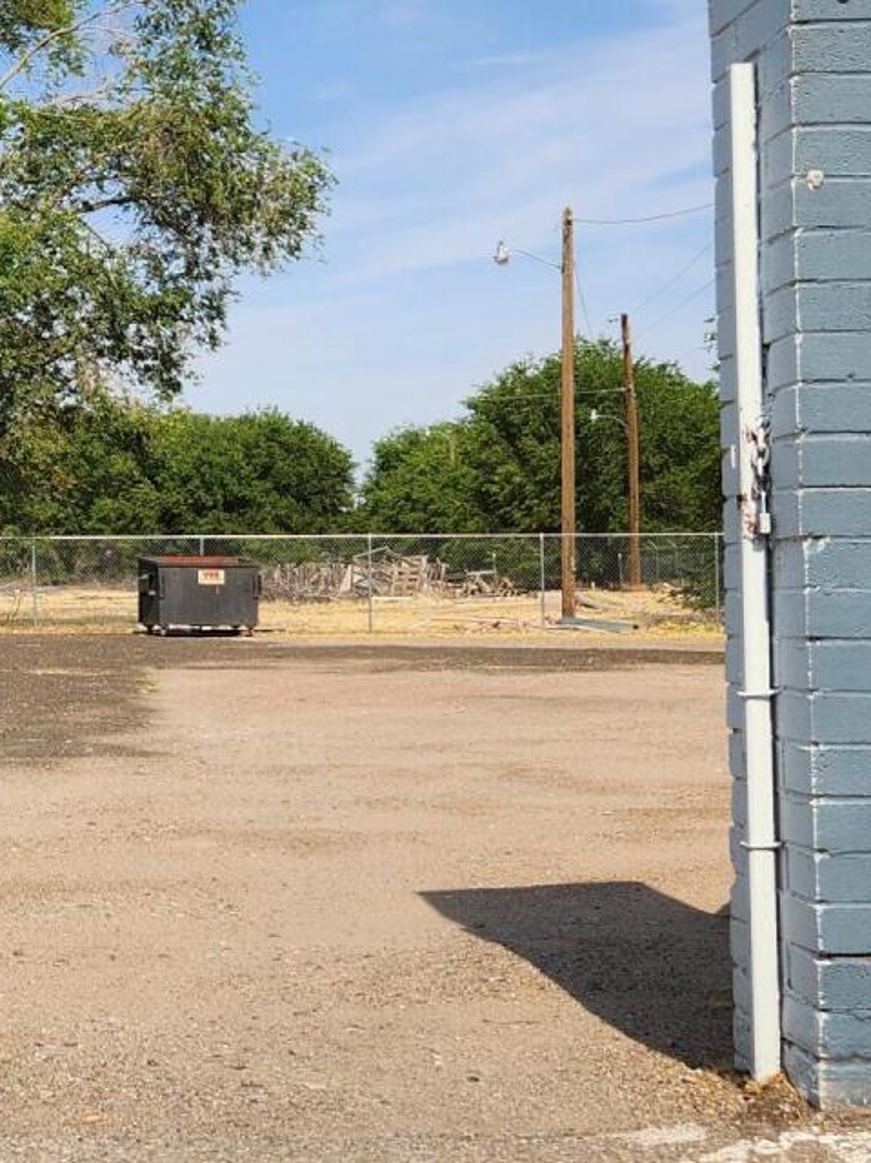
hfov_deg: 19.7
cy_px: 495
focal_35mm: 72
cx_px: -27
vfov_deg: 27.0
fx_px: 2416
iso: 20
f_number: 1.8
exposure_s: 1/1742
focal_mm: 5.4
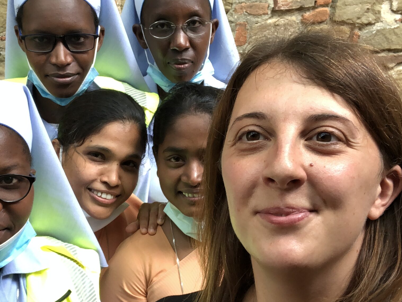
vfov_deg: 27.0
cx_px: 165
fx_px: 628
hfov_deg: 35.4
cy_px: 188
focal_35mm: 54
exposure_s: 1/120
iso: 64
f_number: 2.2
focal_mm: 2.87
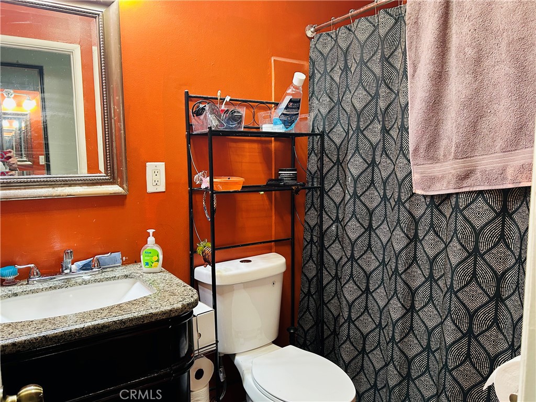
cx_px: 268
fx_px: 403
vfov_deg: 53.1
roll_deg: +0.3
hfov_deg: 67.3
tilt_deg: -7.1
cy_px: 201
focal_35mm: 26
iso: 320
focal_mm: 5.7
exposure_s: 1/60
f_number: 1.5
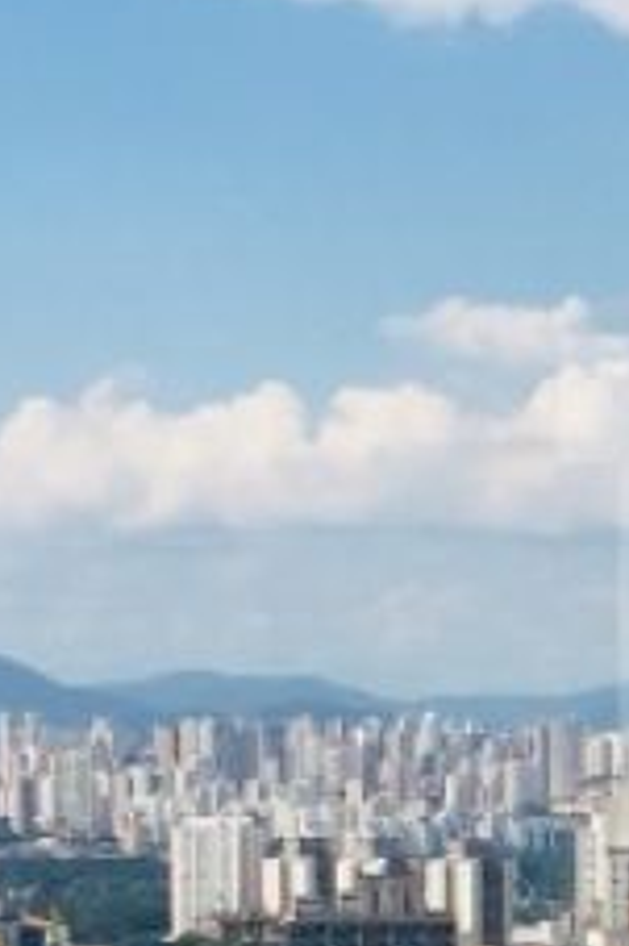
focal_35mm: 170
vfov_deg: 11.8
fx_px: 4462
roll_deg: -1.8
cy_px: 1213
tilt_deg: -5.6
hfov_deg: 7.8
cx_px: 1112
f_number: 2.2
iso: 32
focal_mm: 4.15
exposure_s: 1/3300
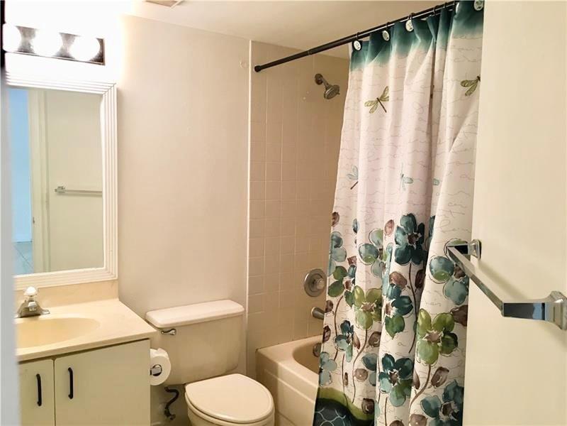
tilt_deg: -6.3
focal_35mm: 29
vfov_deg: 48.2
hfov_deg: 61.7
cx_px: 284
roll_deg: -1.6
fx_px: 475
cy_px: 213
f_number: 2.2
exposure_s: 1/30
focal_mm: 4.15
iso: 80
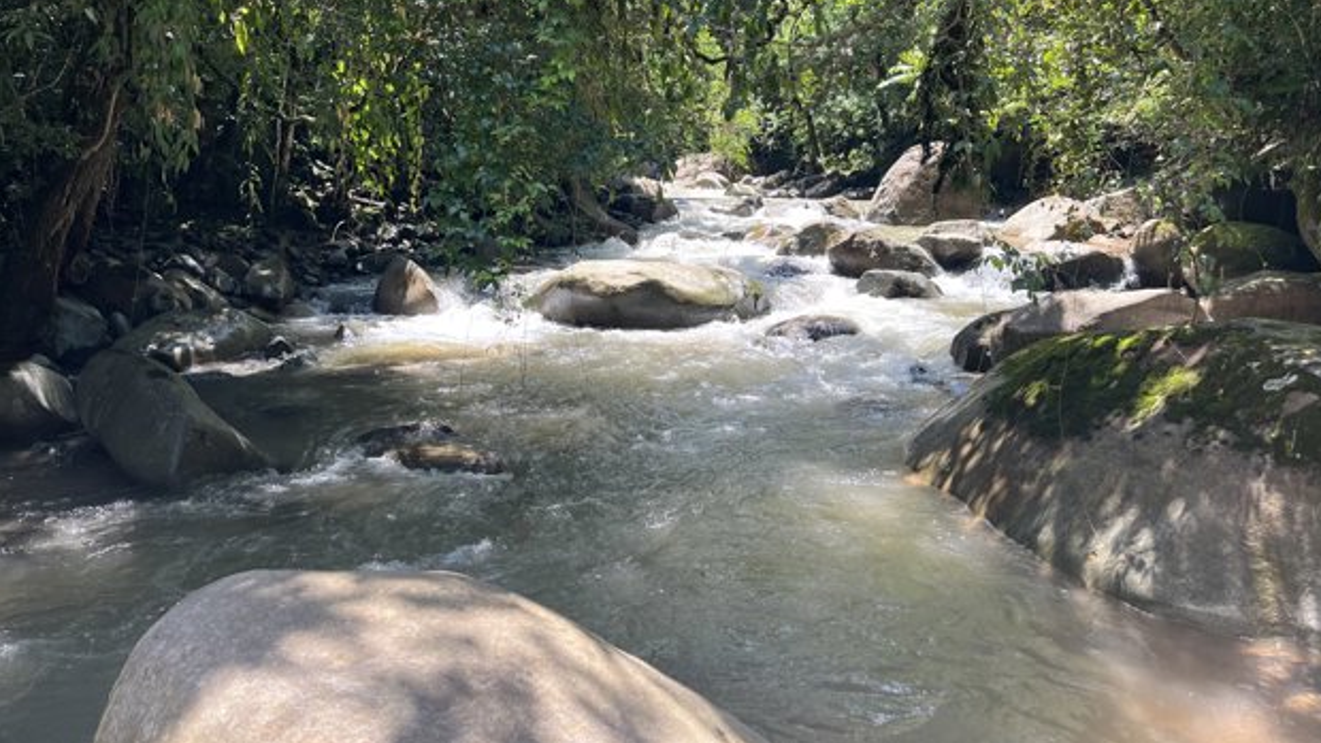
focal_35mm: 29
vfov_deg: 39.7
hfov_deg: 66.1
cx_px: 672
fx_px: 1016
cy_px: 243
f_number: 1.6
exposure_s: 1/463
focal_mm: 5.1
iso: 50
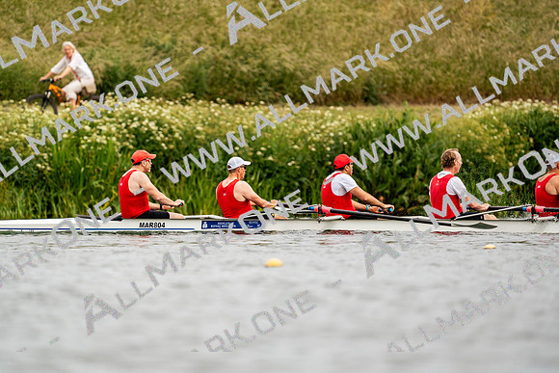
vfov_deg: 2.3
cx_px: 280
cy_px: 186
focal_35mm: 600
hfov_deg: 3.4
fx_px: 9318
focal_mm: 600
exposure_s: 1/2000
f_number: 6.3
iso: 400
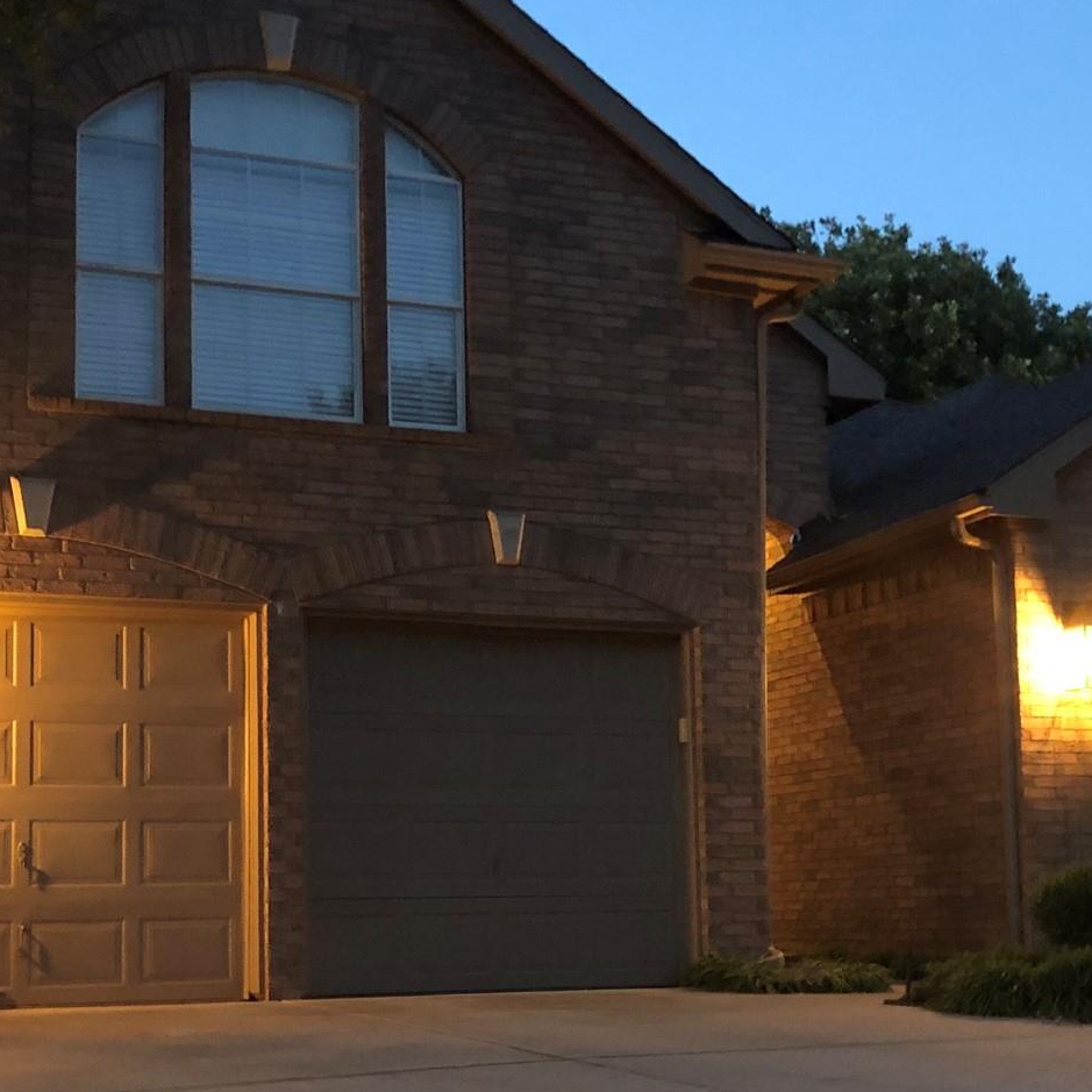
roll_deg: +0.1
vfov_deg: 31.5
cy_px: 700
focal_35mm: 54
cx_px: 498
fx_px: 1927
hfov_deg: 31.6
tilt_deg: +5.8
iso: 125
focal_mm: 3.99
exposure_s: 1/4
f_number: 1.8
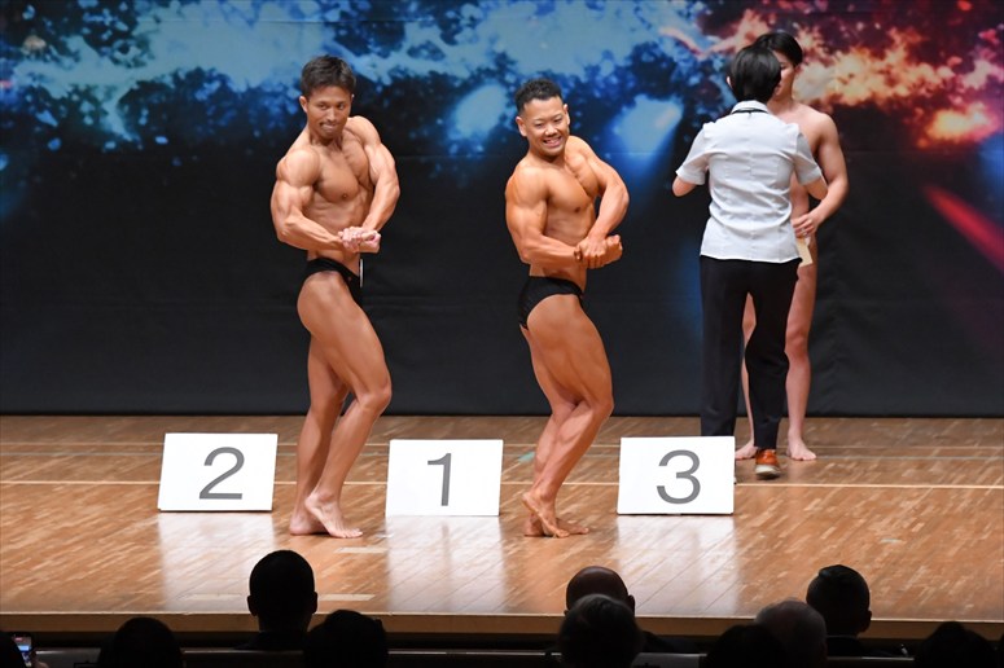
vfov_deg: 6.1
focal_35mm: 225
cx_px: 502
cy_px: 334
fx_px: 6272
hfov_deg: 9.2
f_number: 5.6
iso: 6400
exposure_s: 1/400
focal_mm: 150
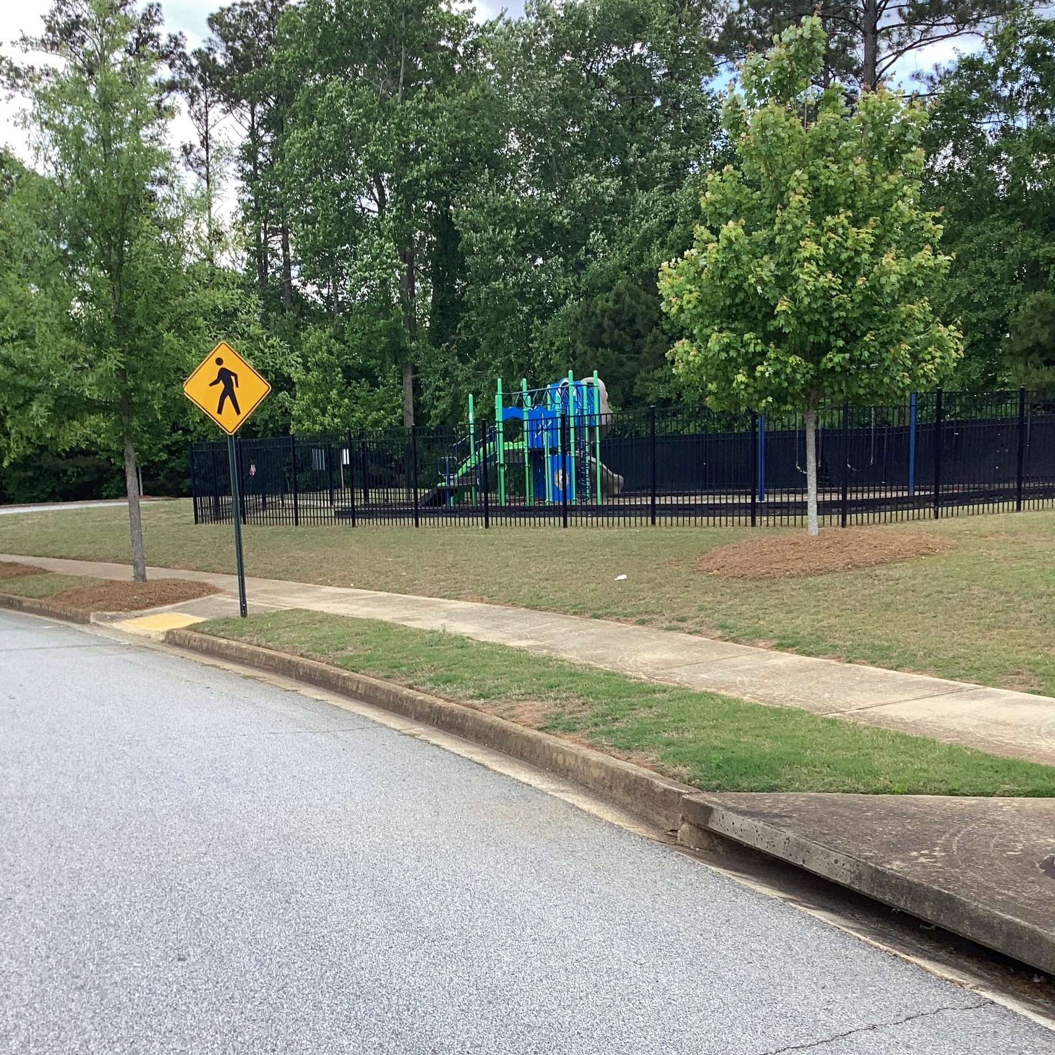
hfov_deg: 44.9
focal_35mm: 37
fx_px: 1276
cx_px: 522
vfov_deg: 44.7
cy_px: 631
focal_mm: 3.3
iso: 25
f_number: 2.4
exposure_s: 1/448
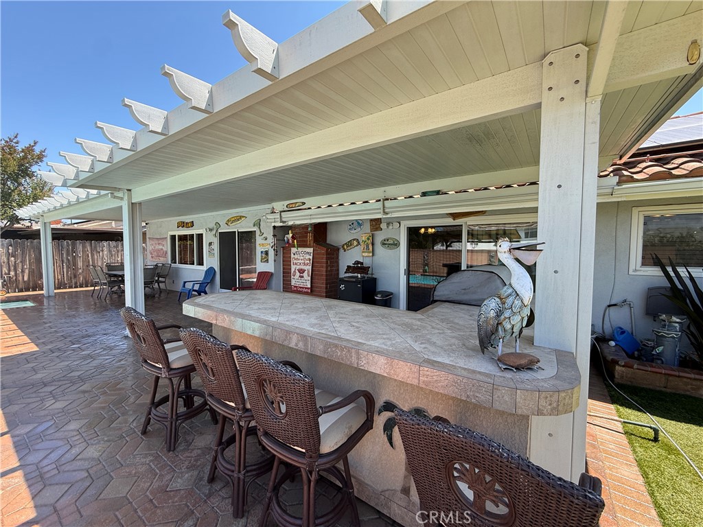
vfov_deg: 85.7
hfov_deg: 102.1
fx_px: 284
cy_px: 264
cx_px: 352
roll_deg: +0.1
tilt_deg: -1.4
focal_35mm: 14
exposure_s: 1/321
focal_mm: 2.22
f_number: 2.2
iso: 50
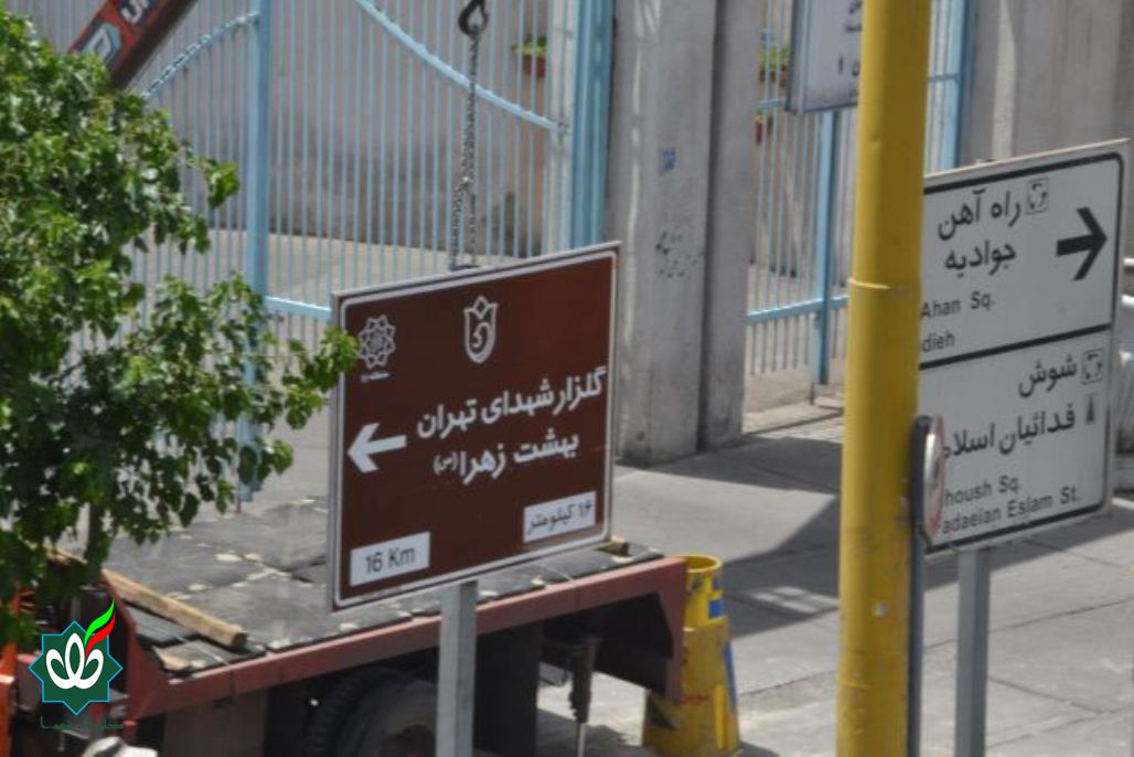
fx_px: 4962
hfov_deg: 13.0
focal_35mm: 158
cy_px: 378
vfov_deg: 8.7
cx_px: 567
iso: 800
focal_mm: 105
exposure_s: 1/50
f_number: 36
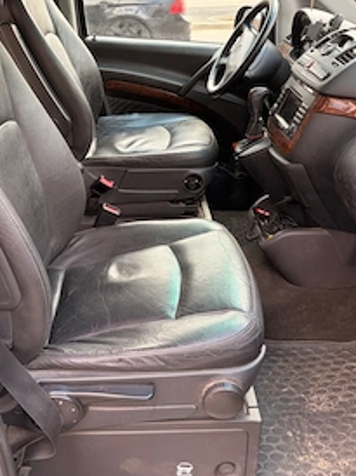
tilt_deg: -23.4
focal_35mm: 38
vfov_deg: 48.4
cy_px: 167
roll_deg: -1.0
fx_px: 522
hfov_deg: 37.7
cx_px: 177
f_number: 1.6
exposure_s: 1/185
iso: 50
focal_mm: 5.96
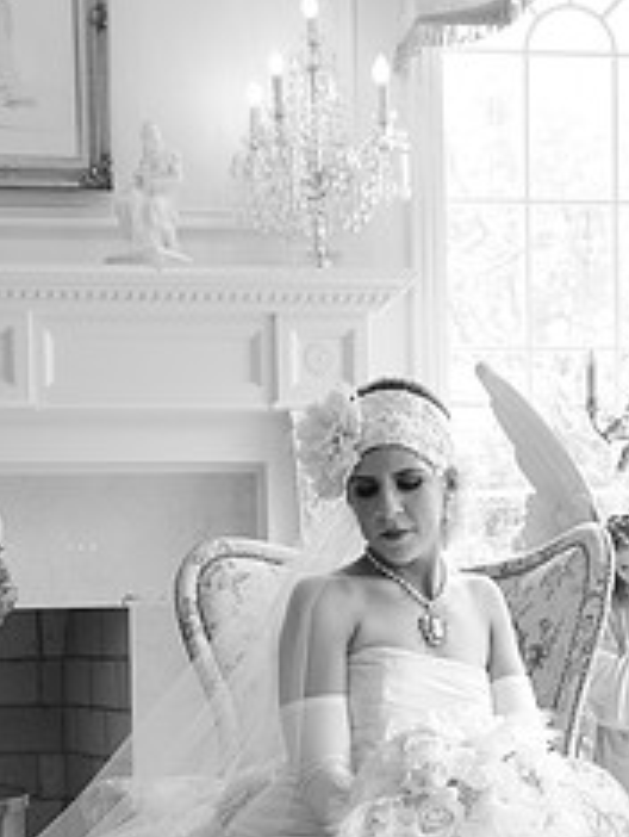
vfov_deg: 26.5
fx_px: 1741
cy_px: 672
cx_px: 356
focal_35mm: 72
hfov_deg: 20.5
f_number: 4.5
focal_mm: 26
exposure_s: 1/50
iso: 400
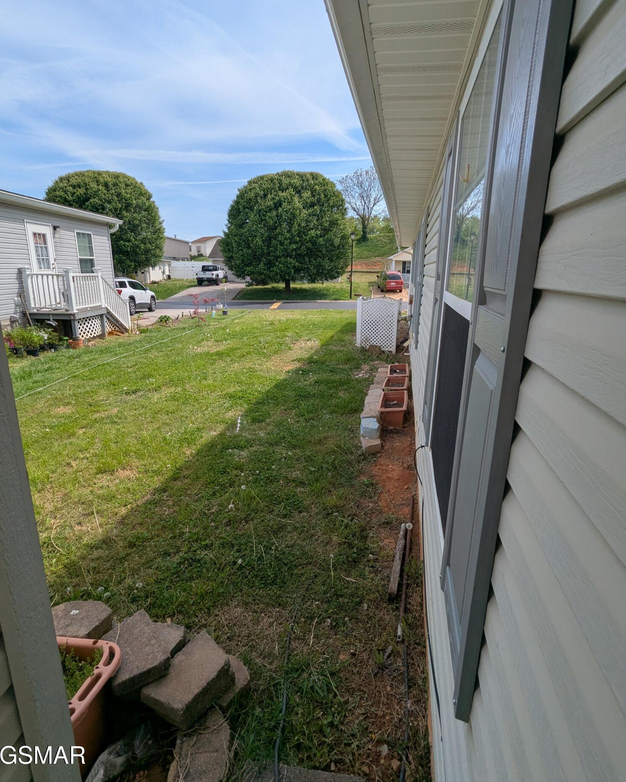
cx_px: 316
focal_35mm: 17
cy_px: 369
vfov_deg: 89.5
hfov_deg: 77.0
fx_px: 394
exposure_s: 1/1754
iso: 54
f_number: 2.2
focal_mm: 2.35
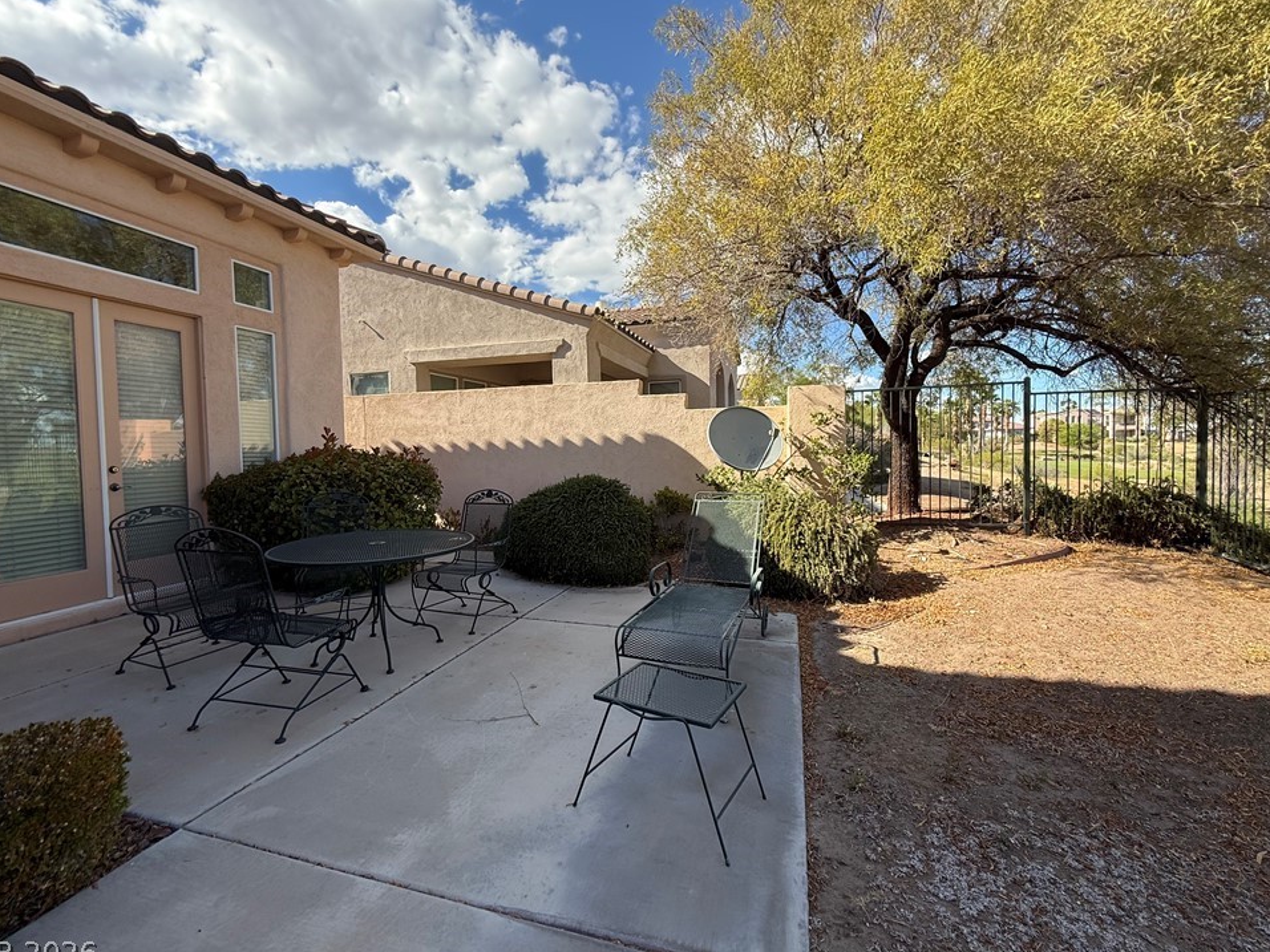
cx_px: 632
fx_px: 550
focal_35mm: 15
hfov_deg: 98.2
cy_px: 465
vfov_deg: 81.7
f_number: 2.2
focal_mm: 2.22
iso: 50
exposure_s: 1/1339
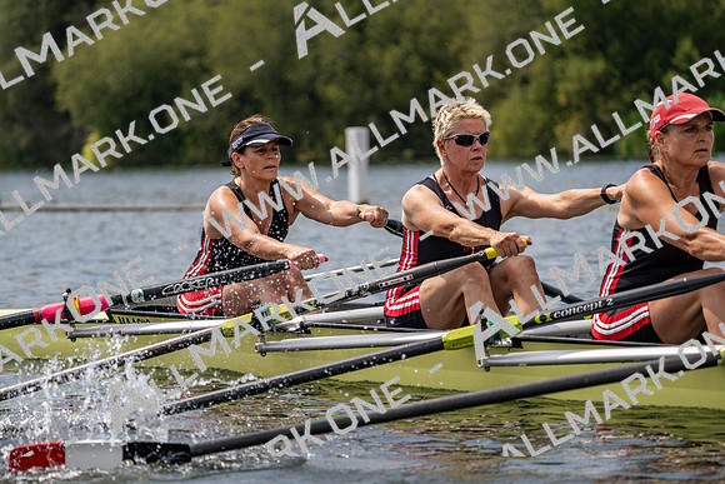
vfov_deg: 6.9
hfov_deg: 10.3
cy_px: 242
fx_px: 4029
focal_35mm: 200
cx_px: 362
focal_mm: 200
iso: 200
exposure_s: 1/1600
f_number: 5.6
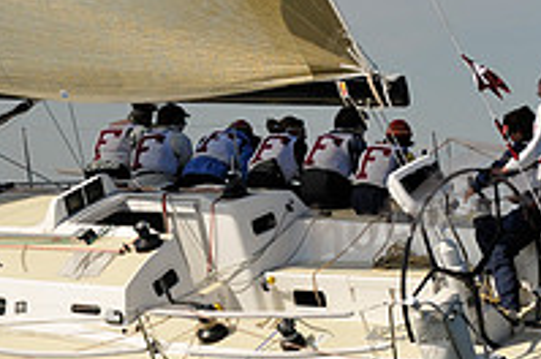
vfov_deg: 2.2
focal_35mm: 613
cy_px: 99
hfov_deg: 3.4
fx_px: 9197
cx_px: 128
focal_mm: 140
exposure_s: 1/2000
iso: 320
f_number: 6.3
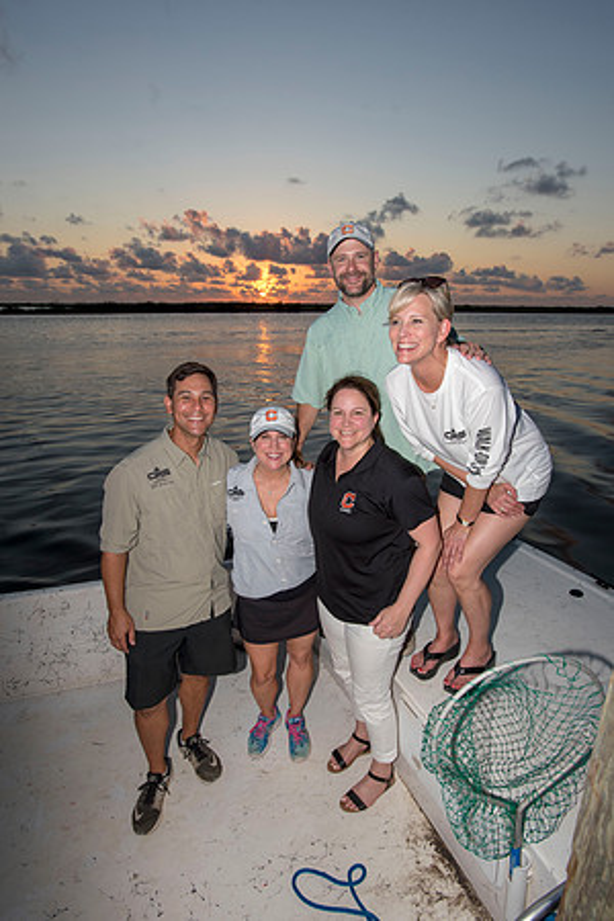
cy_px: 460
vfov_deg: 84.0
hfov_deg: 61.9
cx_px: 307
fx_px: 512
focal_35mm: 20
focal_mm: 20
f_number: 7.1
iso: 500
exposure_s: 1/400
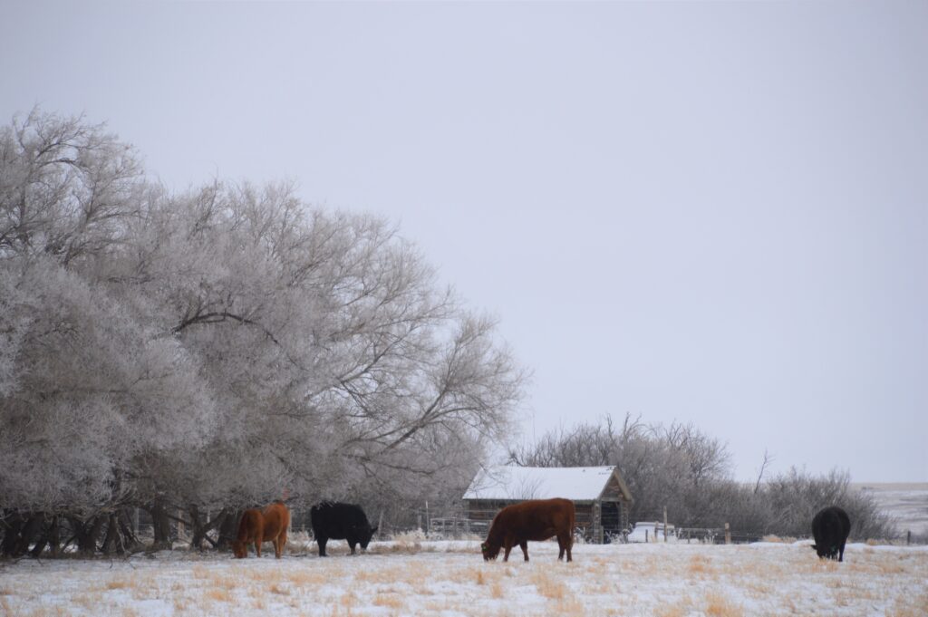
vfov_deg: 5.2
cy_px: 308
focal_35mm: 262
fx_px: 6761
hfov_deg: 7.9
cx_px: 464
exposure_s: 1/500
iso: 220
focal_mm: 175
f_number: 6
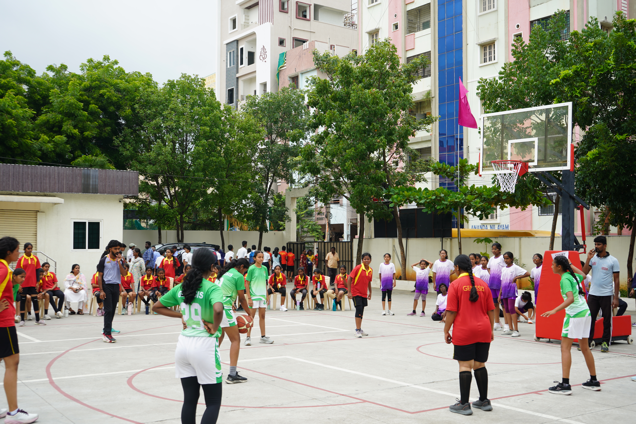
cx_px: 318
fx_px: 707
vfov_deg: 33.4
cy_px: 212
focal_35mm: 40
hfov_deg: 48.5
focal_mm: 40
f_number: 6.3
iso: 100
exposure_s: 1/100
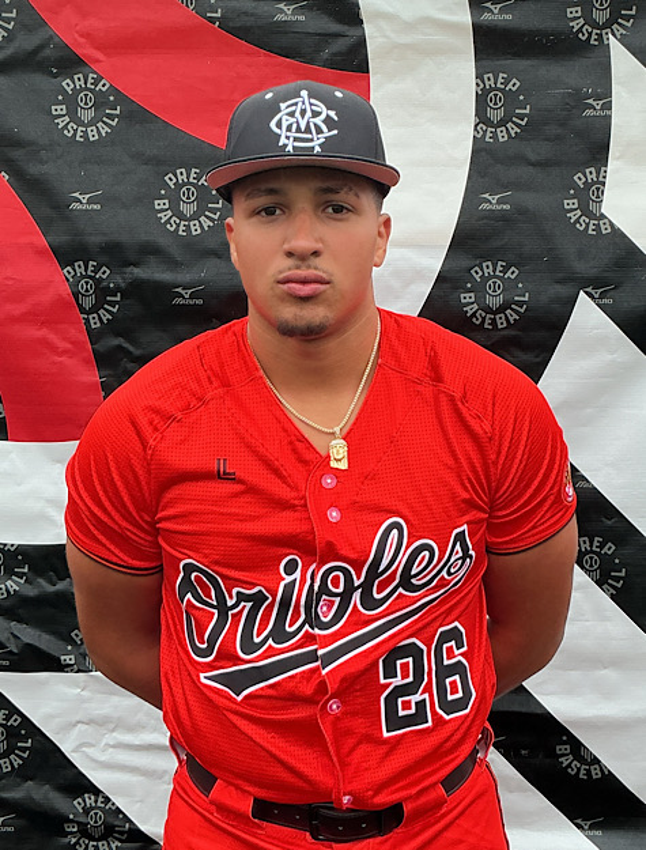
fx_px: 716
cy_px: 425
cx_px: 323
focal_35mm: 29
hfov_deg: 48.6
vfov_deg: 61.4
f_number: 1.8
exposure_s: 1/176
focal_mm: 3
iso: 20
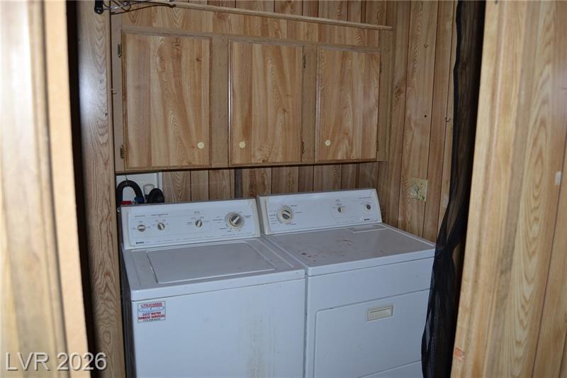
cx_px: 284
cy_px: 189
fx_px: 425
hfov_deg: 67.4
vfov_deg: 47.9
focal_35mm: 27
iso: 100
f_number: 3.5
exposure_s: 1/200
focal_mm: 18
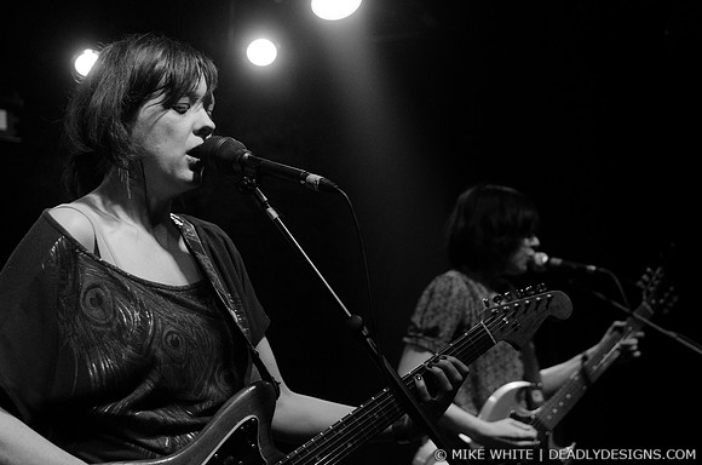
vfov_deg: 25.6
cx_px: 351
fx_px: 1022
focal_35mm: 52
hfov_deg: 37.9
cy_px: 232
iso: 2000
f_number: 2.8
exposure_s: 1/80
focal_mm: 35
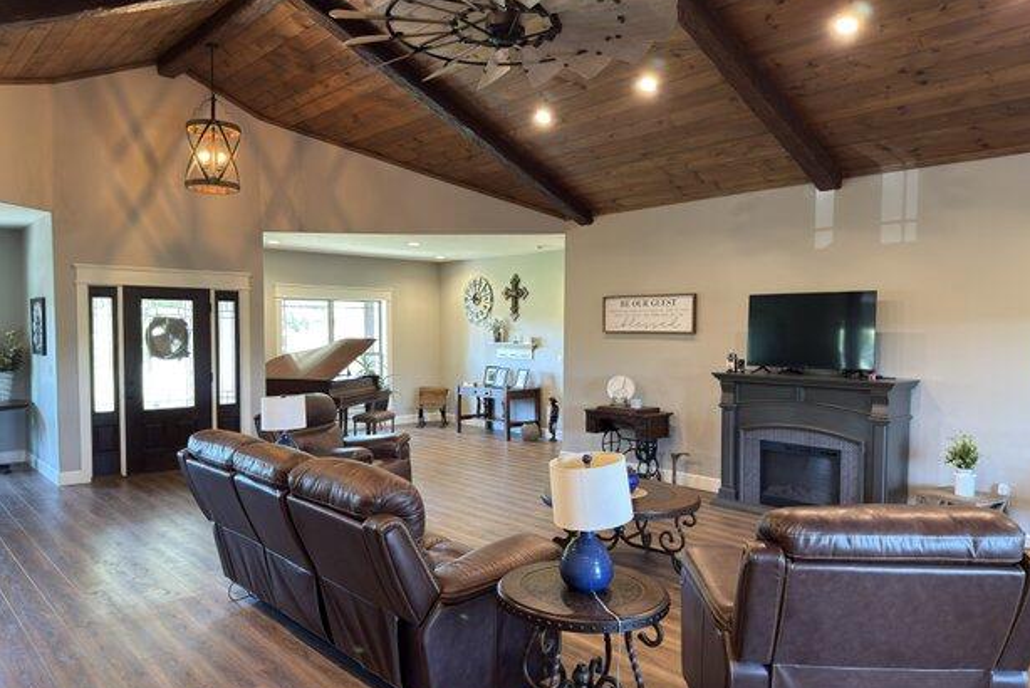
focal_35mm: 26
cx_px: 508
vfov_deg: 49.6
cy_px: 361
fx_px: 744
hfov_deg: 69.4
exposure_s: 1/40
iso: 200
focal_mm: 6.76
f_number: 1.78
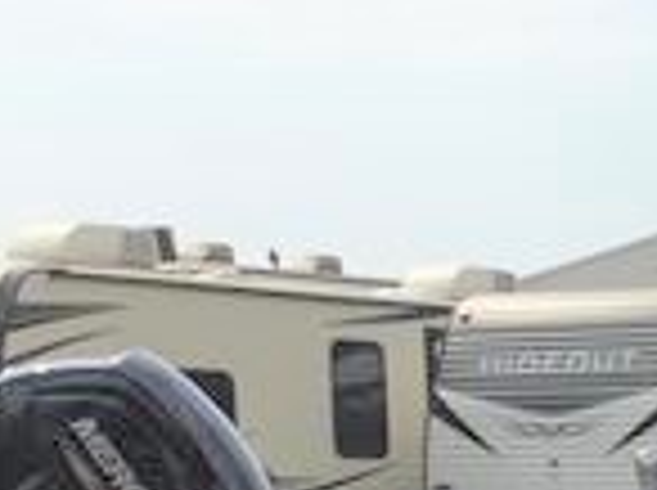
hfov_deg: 13.7
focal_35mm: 136
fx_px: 2577
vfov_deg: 10.5
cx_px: 990
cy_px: 706
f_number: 2.4
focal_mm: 3.3
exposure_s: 1/2717
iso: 25
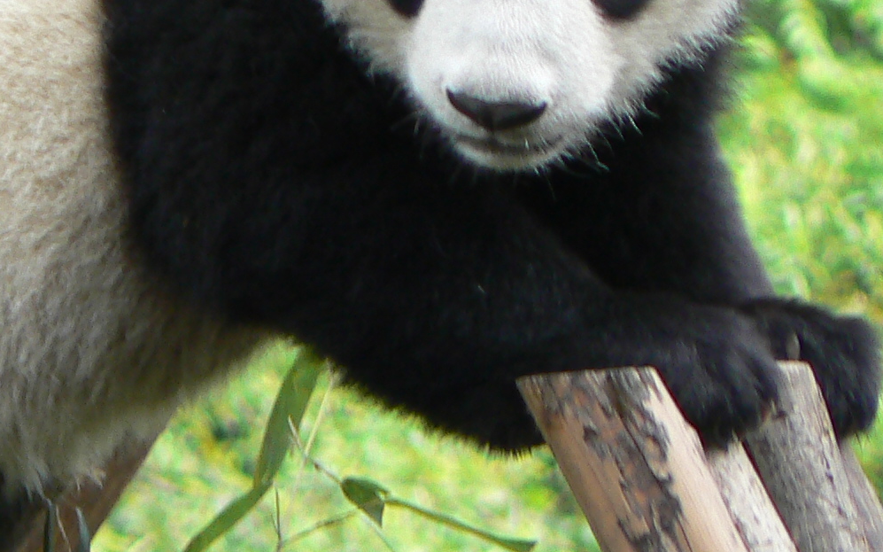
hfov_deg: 2.0
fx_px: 24857
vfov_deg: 1.3
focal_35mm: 1033
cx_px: -76
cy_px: 206
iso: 80
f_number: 4.5
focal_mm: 57.6
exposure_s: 1/125
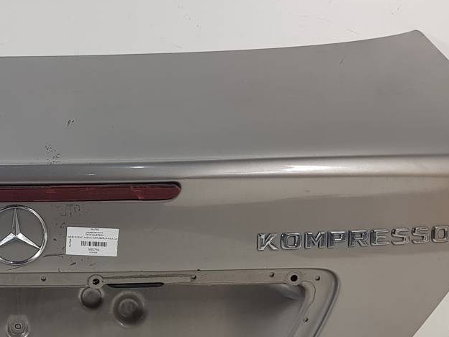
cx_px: 28
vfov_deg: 24.3
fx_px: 778
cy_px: 230
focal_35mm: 60
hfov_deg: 30.5
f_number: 1.7
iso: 50
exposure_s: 1/100
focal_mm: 4.2
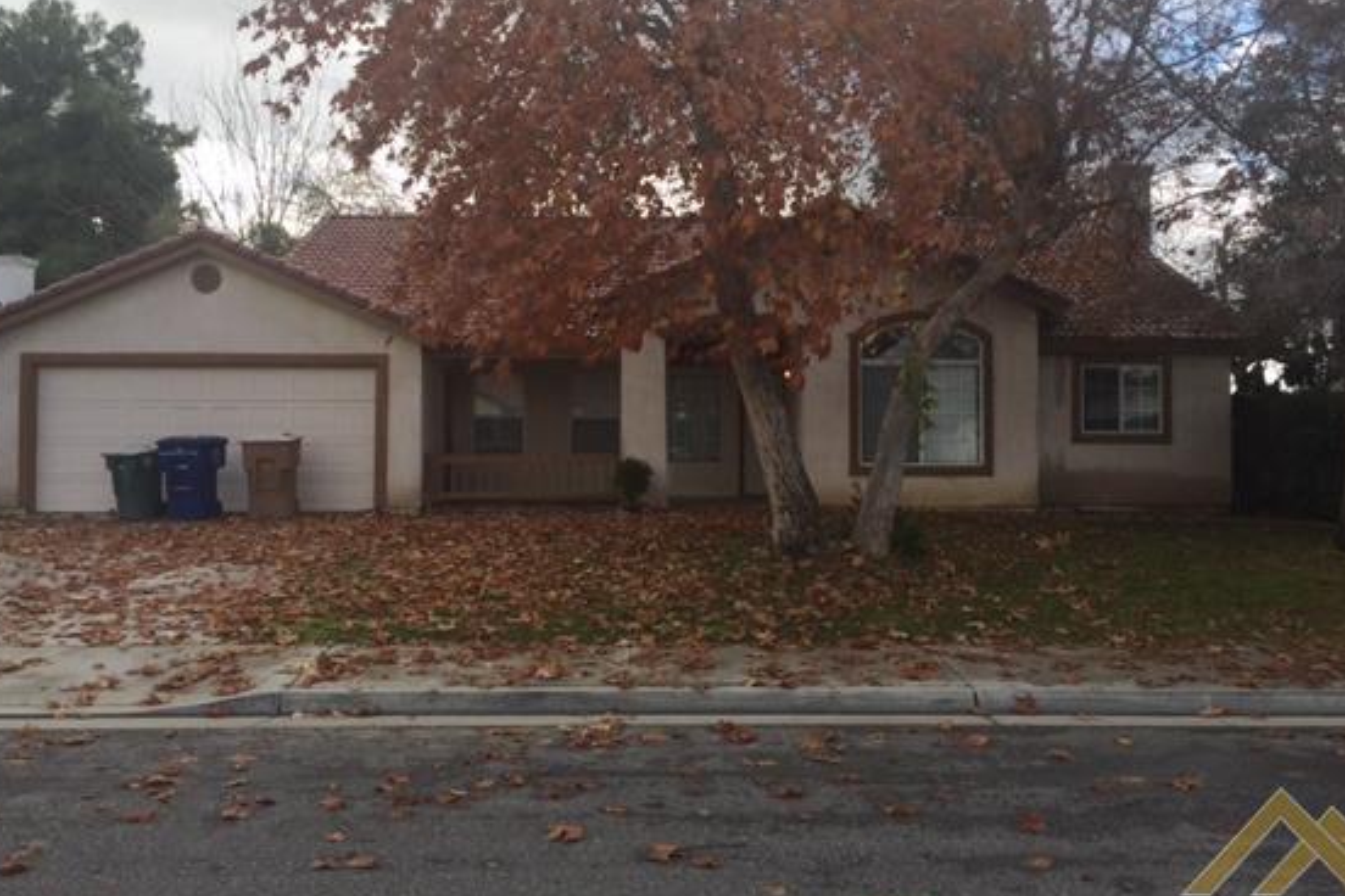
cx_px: 665
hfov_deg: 54.4
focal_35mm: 35
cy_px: 414
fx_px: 1308
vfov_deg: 37.8
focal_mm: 4.15
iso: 32
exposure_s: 1/628
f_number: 2.2
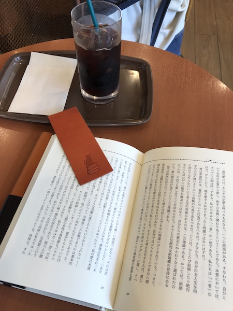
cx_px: 116
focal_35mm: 28
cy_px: 156
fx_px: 251
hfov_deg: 49.7
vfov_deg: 63.4
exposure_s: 1/50
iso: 32
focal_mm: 3.99
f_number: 1.8
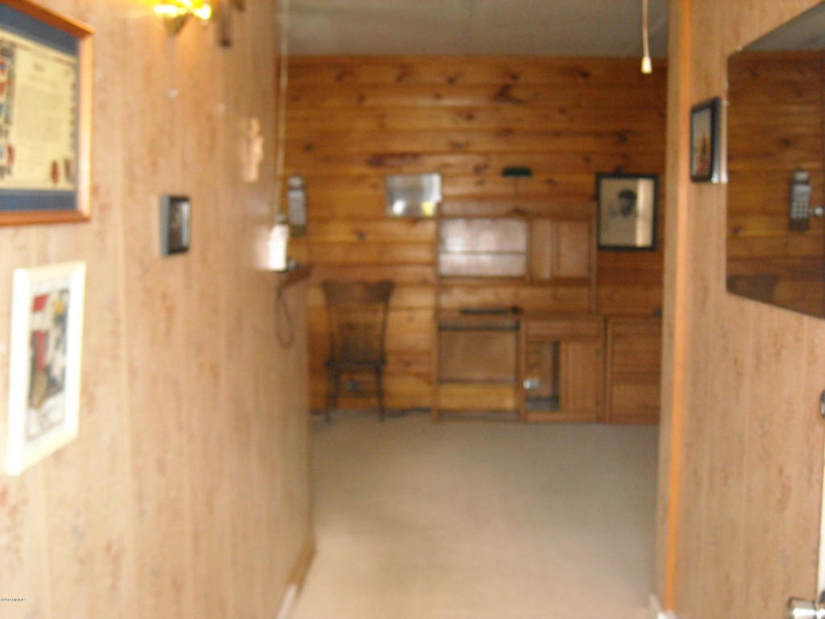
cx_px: 412
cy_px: 310
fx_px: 1049
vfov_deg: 32.9
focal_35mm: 44
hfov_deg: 42.9
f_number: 3.1
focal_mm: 7.1
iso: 400
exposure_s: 1/60
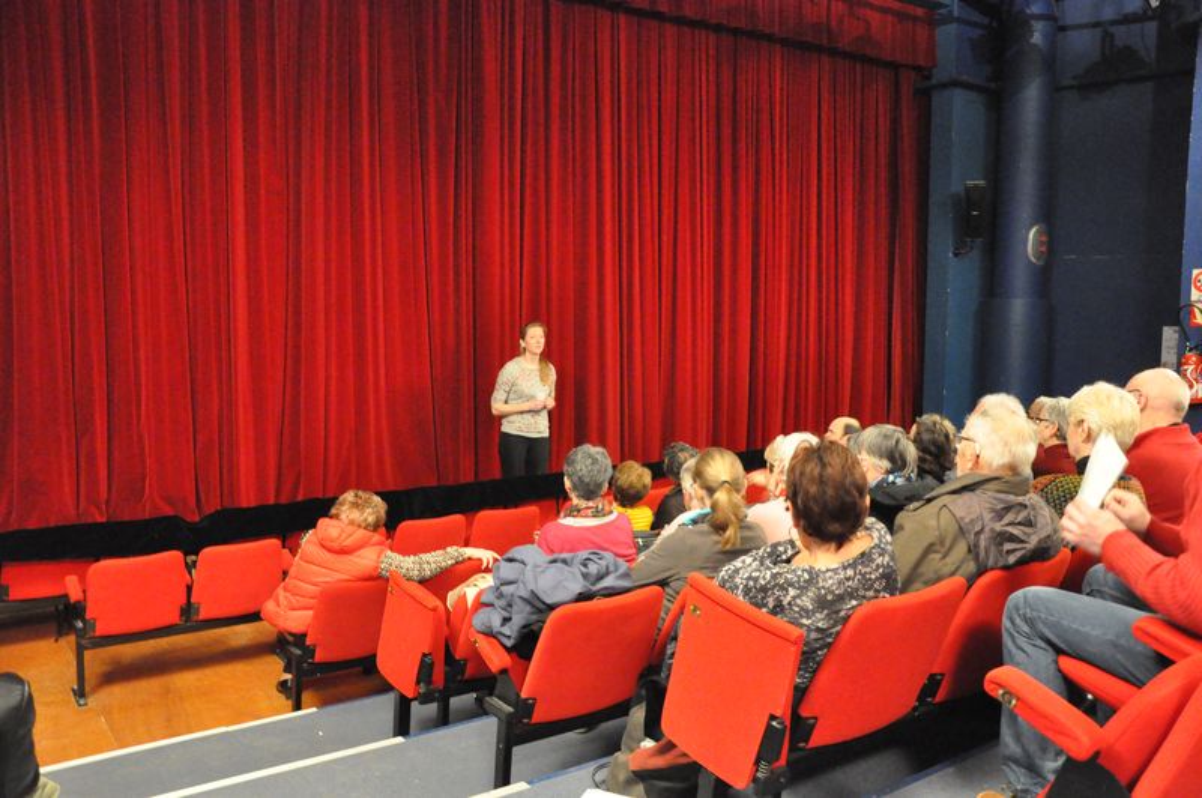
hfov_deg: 59.6
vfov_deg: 41.6
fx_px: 1050
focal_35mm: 32
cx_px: 601
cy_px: 399
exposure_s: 1/6
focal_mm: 21
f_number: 3.8
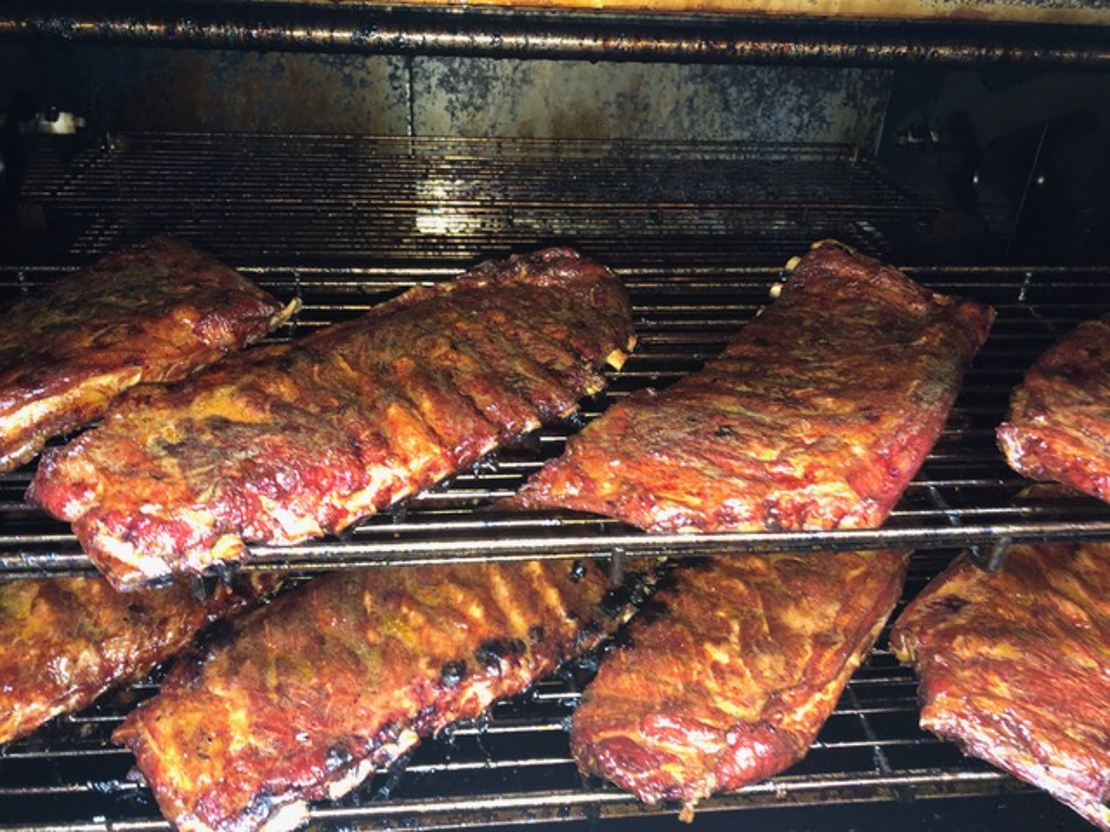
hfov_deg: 63.4
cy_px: 416
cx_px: 555
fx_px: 898
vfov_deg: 49.7
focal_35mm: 28
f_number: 1.8
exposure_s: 1/9
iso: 125
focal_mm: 3.99
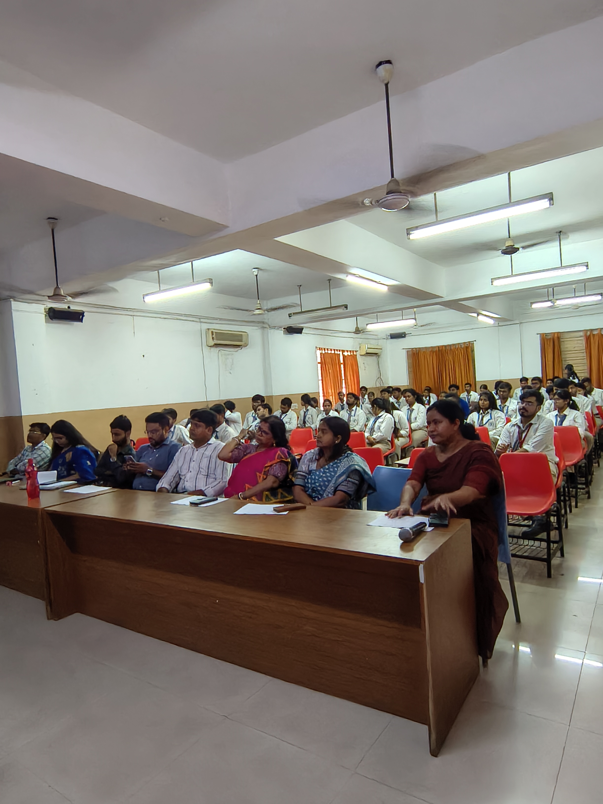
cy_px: 402
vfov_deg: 79.0
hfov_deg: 63.4
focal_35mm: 21
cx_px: 302
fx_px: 488
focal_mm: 1.64
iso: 1053
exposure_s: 1/50
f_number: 2.2
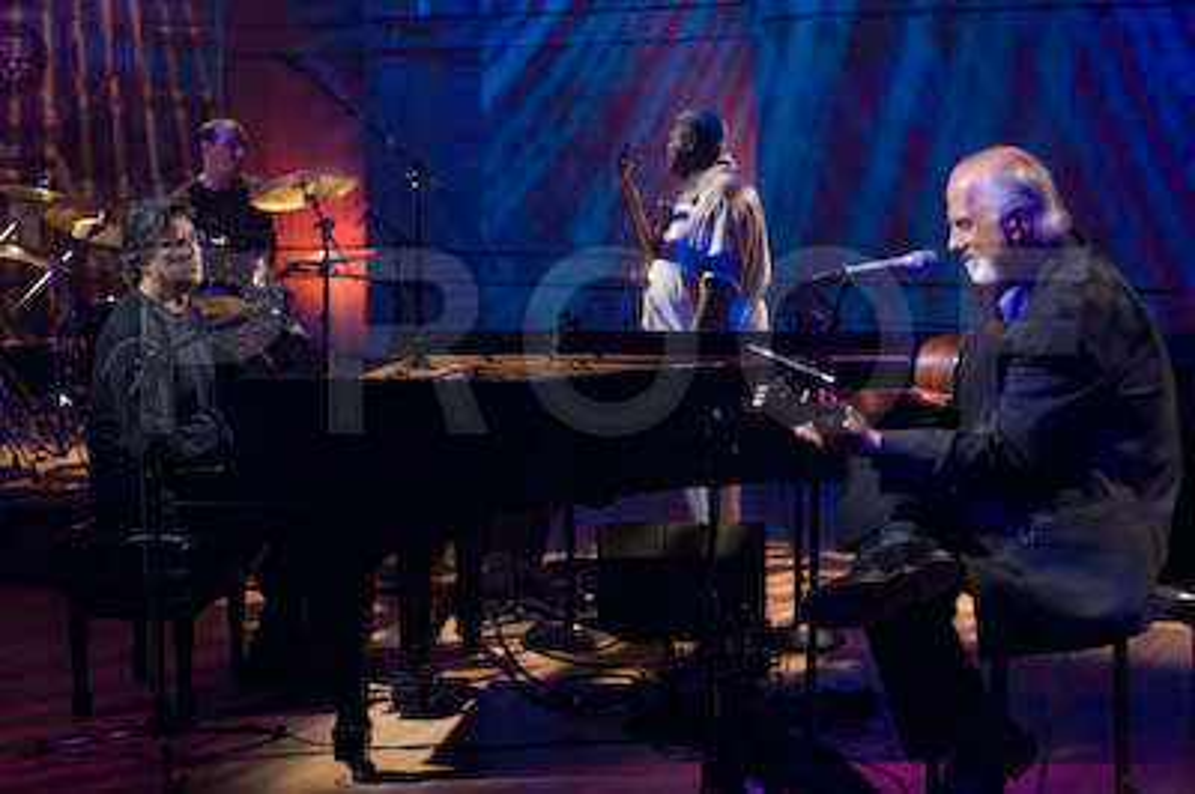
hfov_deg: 31.9
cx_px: 598
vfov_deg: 21.5
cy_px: 397
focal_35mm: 63
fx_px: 2089
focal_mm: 42
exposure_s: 1/100
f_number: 2.8
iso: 800
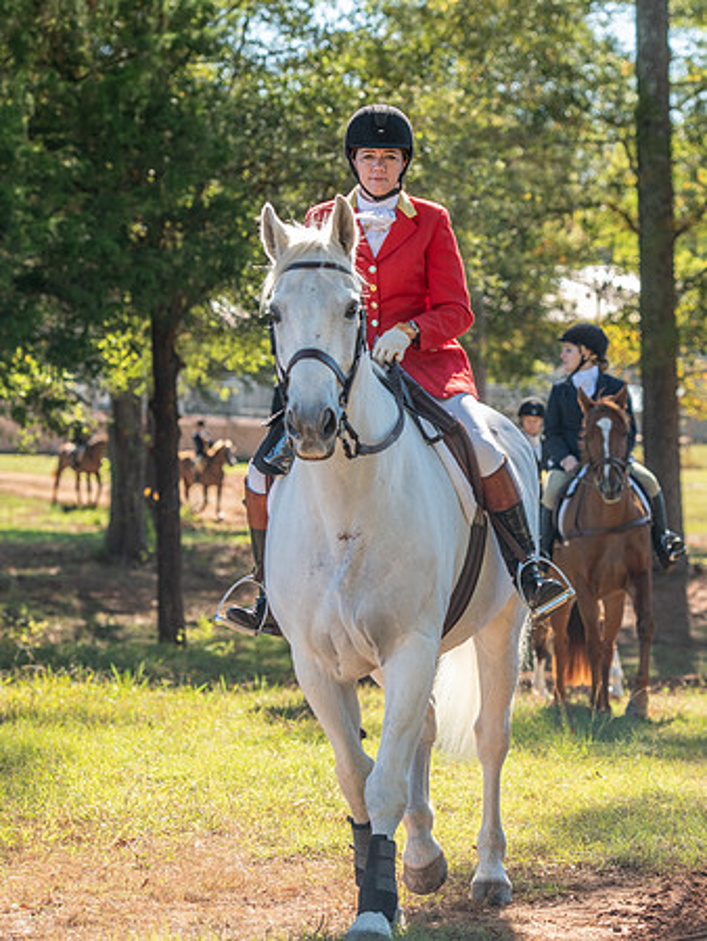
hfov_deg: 10.2
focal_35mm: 146
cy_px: 472
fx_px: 3972
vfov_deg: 13.5
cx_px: 475
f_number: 4
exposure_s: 1/320
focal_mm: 100
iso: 200
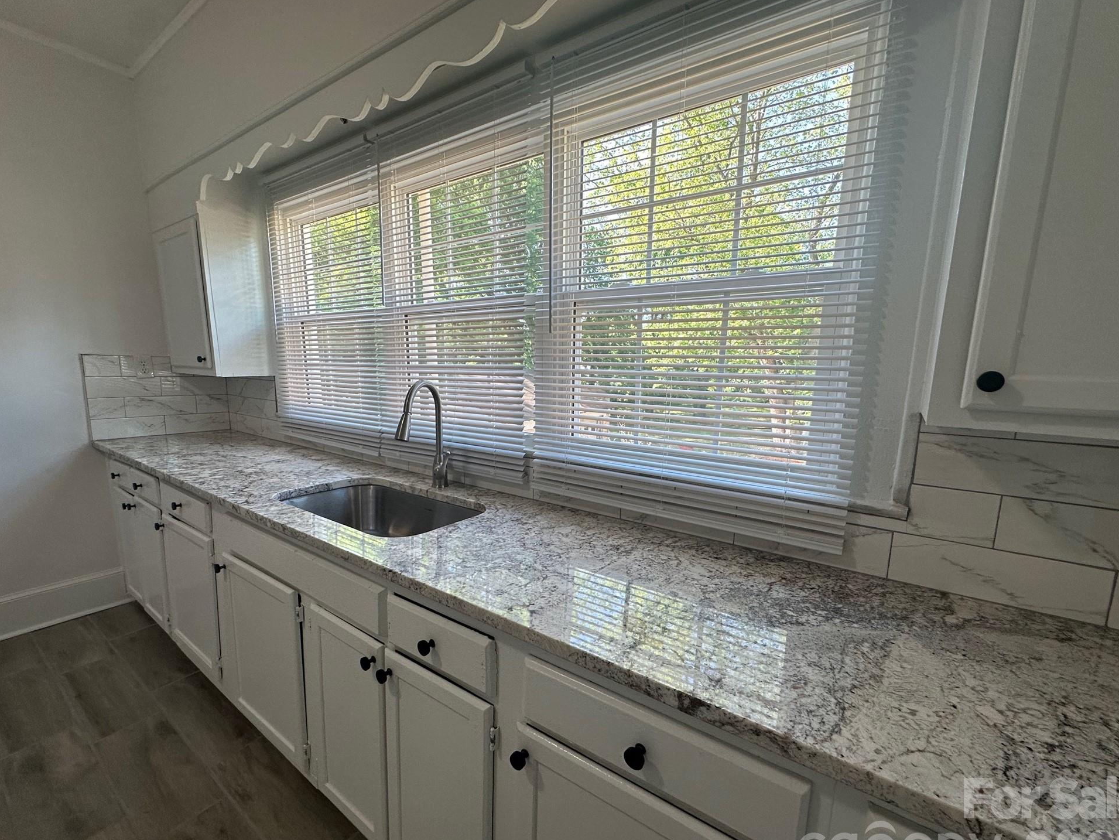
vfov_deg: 81.7
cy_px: 443
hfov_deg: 98.2
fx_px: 485
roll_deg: -1.3
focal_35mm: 15
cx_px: 551
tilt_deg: -9.8
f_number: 2.2
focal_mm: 2.22
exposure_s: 1/120
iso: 80
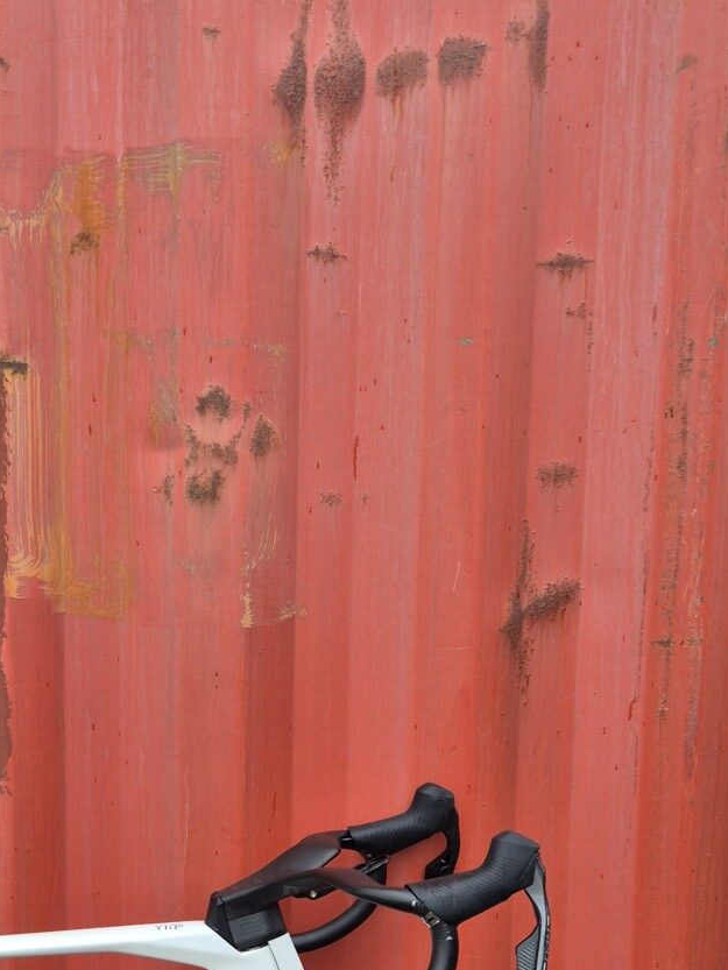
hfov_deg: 26.6
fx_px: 1486
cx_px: 72
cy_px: 708
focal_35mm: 53
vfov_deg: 35.5
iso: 25
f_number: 1.8
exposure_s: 1/305
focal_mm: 5.4
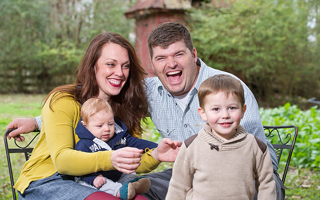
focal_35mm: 101
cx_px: 159
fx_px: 881
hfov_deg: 20.6
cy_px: 104
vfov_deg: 13.0
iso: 800
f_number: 5
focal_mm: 98
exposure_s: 1/125
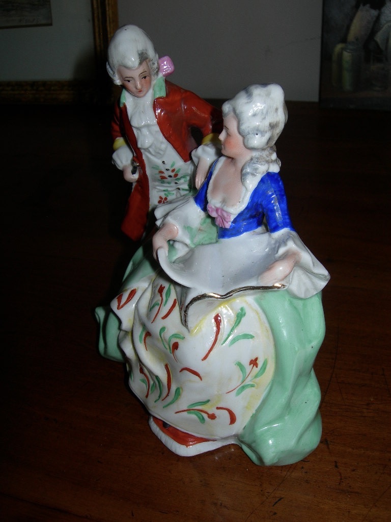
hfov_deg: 37.7
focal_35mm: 38
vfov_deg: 49.0
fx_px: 572
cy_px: 261
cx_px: 196
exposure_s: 1/60.1
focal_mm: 7.8
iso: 50
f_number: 4.8
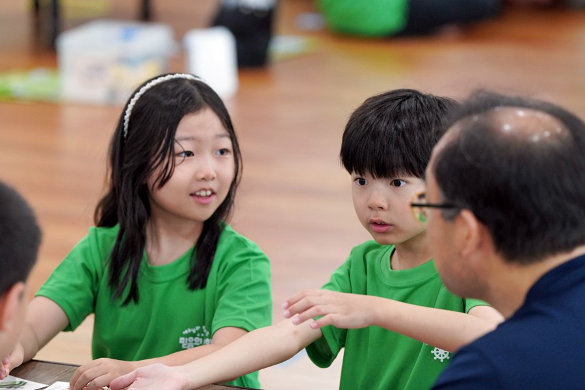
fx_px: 3104
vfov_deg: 7.2
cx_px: 292
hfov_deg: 10.8
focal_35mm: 191
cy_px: 195
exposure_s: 1/200
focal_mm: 191
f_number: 4
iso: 3200
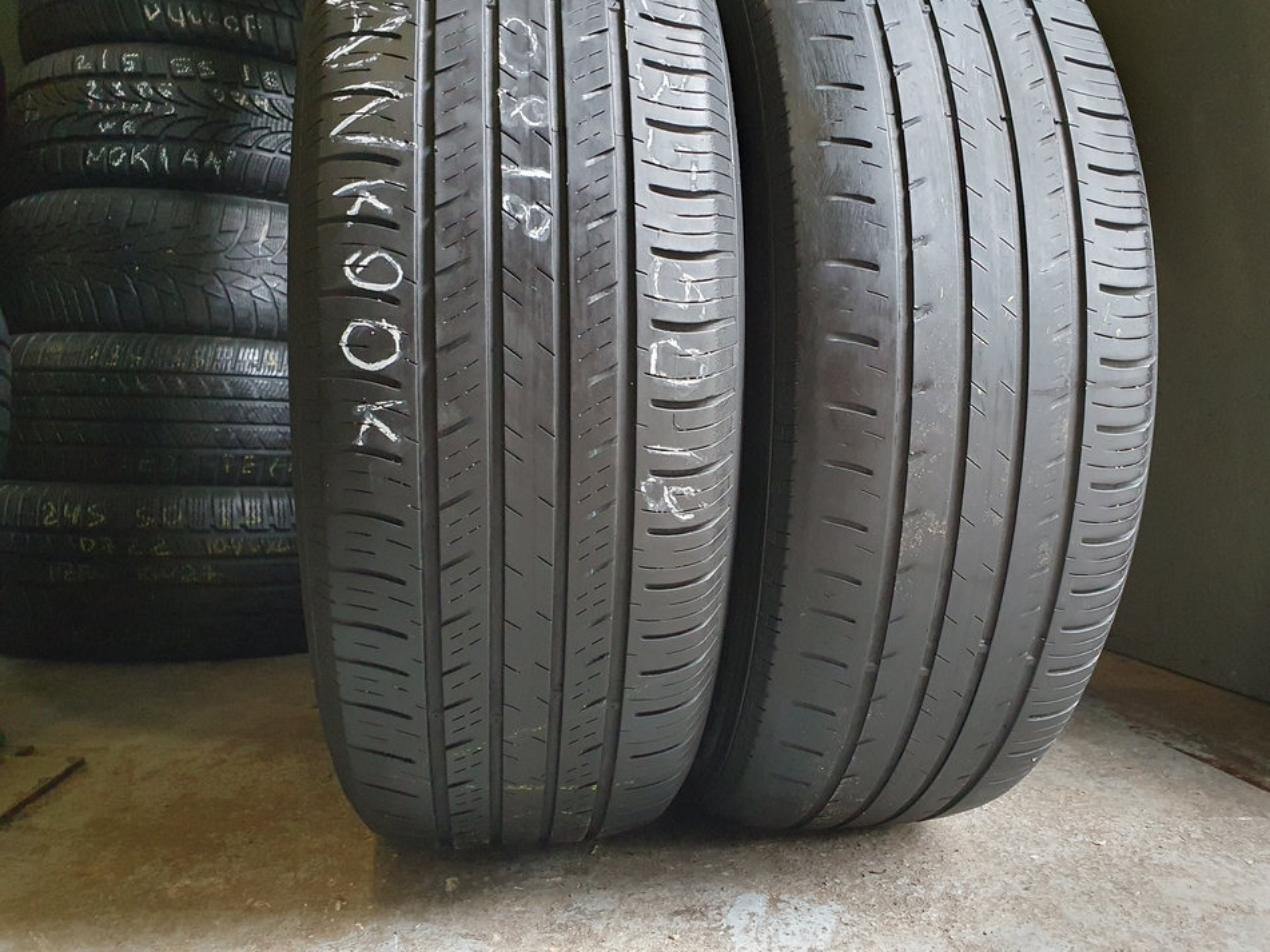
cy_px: 454
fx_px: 1027
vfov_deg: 49.7
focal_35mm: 28
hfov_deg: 63.4
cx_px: 682
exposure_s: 1/50
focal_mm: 4.32
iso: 640
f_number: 2.4
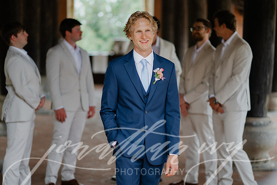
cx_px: 138
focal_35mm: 85
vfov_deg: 16.1
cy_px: 92
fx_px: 654
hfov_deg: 23.9
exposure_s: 1/400
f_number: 2
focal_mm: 85
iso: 160
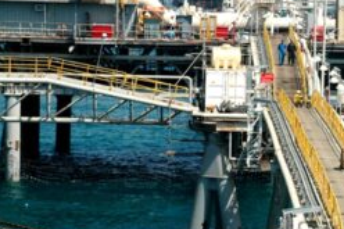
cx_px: 289
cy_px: 105
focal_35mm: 305
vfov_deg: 4.5
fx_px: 2912
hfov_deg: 6.7
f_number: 5.6
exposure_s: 1/1600
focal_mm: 120
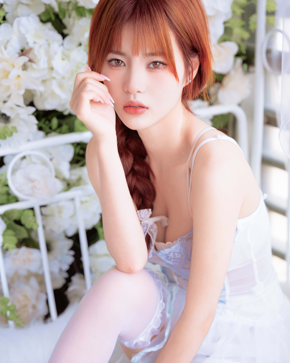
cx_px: 145
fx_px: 765
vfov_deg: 26.6
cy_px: 198
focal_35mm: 71
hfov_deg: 21.5
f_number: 3.2
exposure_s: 1/160
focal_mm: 63.3
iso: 100
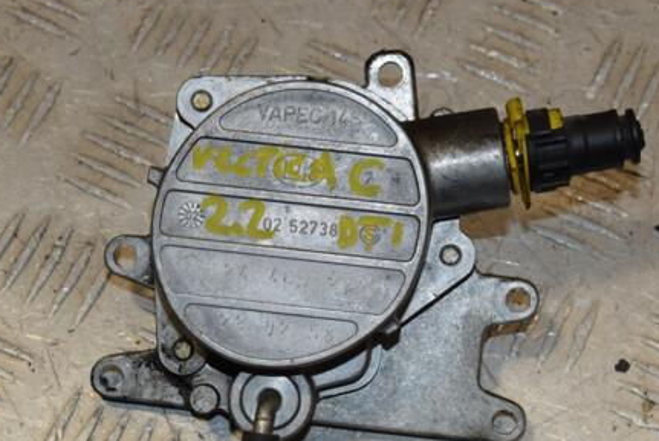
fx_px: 2216
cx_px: 317
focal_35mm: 121
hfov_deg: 16.9
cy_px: 263
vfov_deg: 11.3
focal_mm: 58
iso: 800
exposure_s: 1/200
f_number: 10
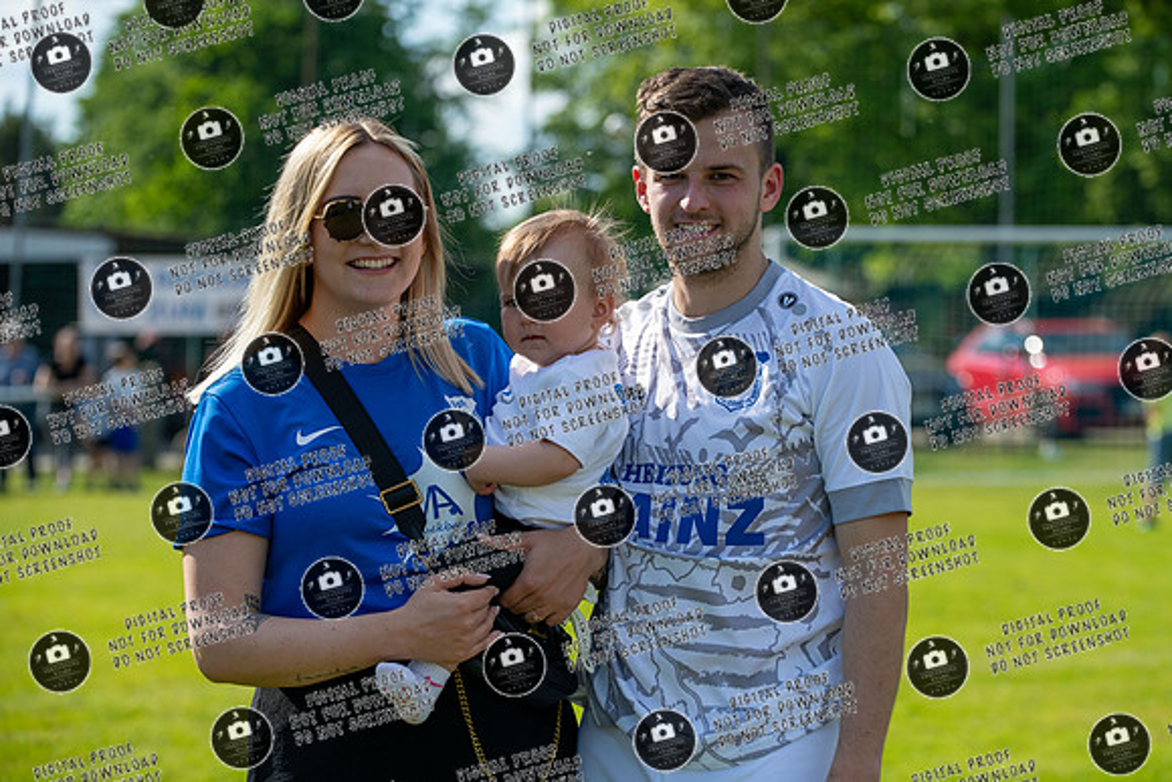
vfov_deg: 13.5
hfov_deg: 20.2
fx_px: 3293
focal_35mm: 101
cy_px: 350
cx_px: 652
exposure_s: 1/1600
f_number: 3.5
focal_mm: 90
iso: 180
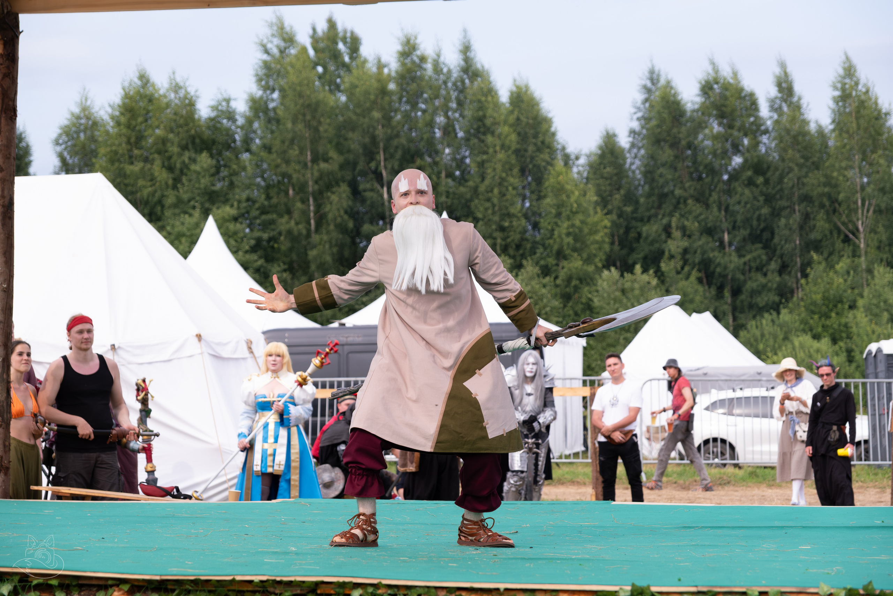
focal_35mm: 75
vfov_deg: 18.2
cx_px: 446
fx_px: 1860
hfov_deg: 27.0
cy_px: 298
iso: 320
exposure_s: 1/1600
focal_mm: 50
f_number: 3.6
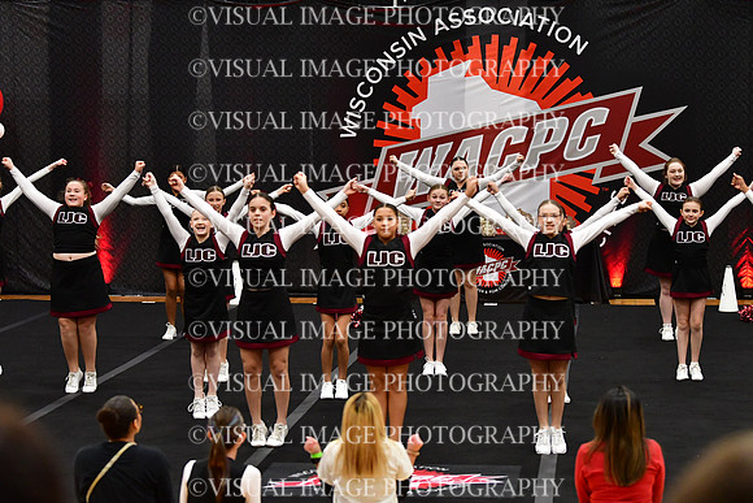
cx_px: 376
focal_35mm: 105
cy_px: 252
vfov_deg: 13.0
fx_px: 2197
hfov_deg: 19.5
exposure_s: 1/800
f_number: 2.8
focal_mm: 70
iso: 4000
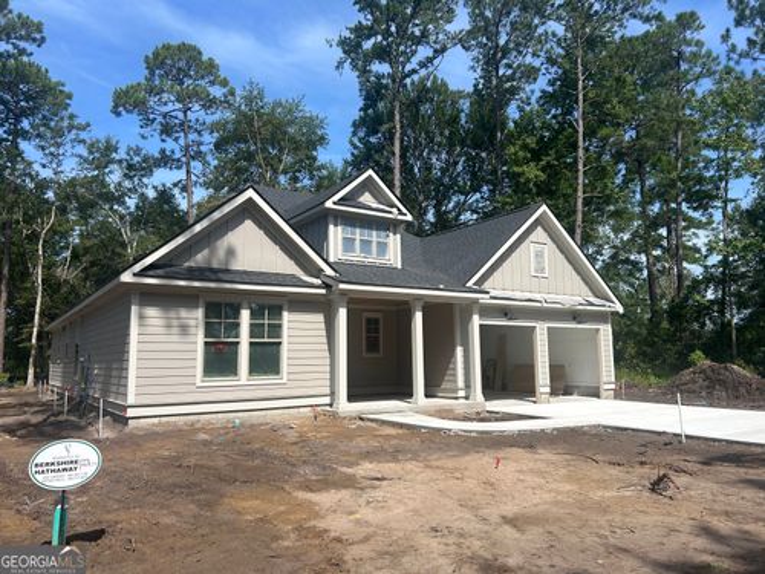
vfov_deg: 53.1
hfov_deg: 67.3
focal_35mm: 26
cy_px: 287
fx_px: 575
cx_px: 382
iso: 50
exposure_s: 1/3571
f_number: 1.5
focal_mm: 5.7
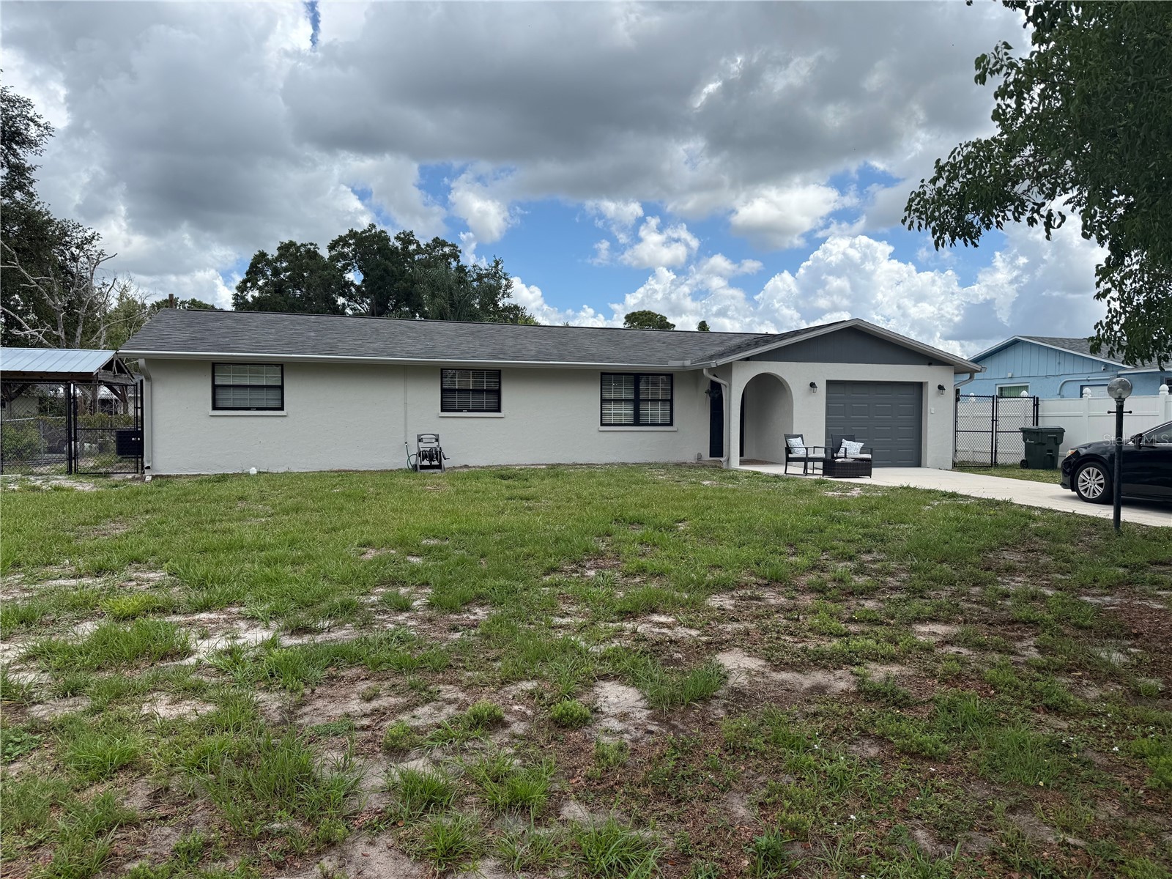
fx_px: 813
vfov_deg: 56.8
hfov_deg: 71.6
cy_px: 440
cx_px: 586
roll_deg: +0.1
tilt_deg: -1.0
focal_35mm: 24
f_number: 1.78
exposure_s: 1/4975
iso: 80
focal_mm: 6.76
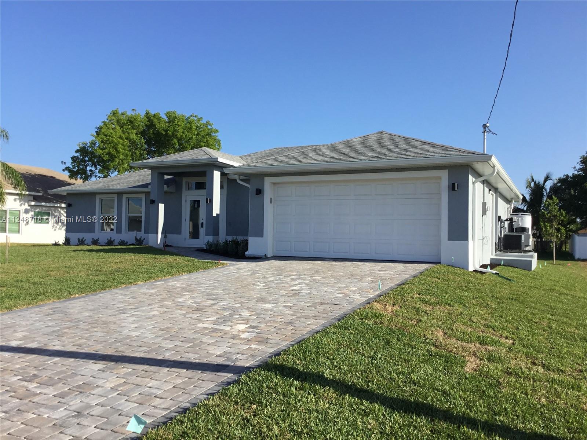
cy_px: 220
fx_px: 526
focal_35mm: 31
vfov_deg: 45.4
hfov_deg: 58.4
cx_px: 294
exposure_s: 1/1018
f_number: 2.4
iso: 25
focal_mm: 3.3
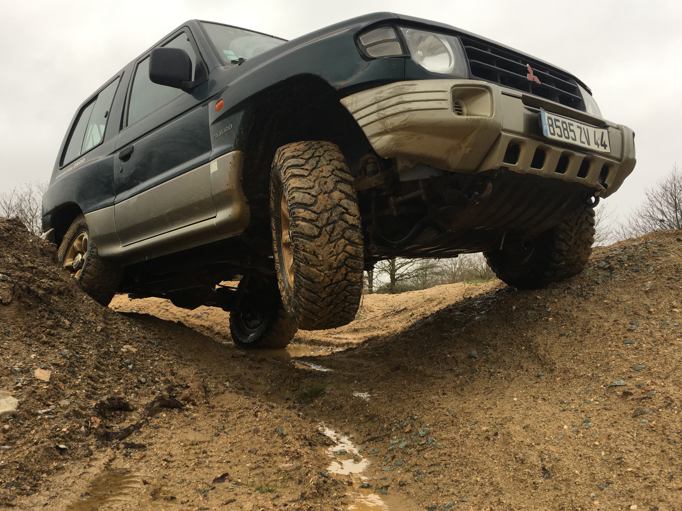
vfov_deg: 42.9
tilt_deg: +4.2
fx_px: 650
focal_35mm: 33
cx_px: 314
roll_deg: -1.4
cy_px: 243
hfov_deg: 55.3
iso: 40
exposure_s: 1/100
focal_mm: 4.15
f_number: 2.2
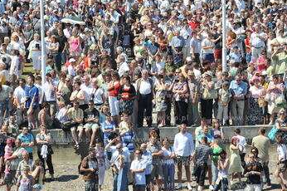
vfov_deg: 5.9
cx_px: 132
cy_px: 106
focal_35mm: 231
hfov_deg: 8.9
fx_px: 1840
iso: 400
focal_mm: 200
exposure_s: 1/1000
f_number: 8
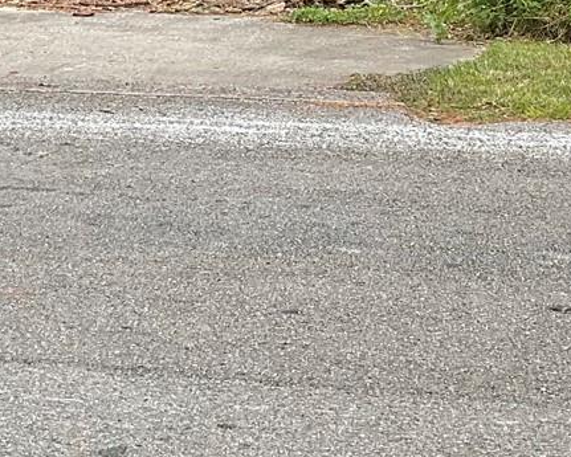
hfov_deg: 18.2
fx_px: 1775
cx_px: 378
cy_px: -274
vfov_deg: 13.6
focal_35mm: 105
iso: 16
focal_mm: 3
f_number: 1.8
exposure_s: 1/216
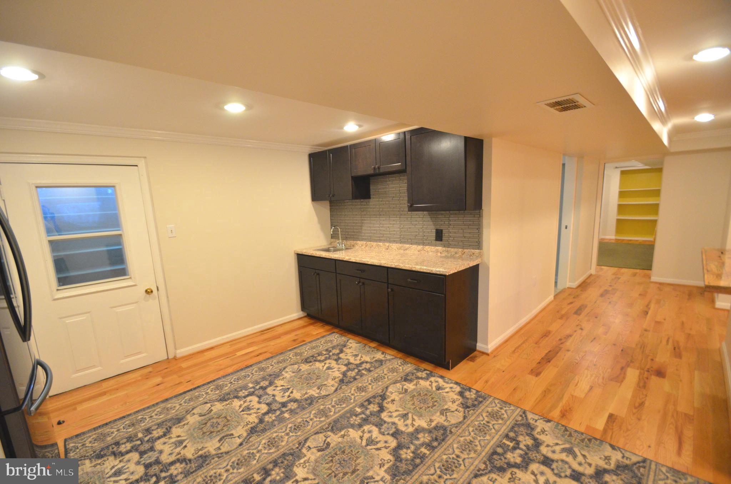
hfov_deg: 100.5
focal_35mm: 15
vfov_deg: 77.1
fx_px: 304
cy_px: 242
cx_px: 366
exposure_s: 1/100
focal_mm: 10
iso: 1600
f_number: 3.5
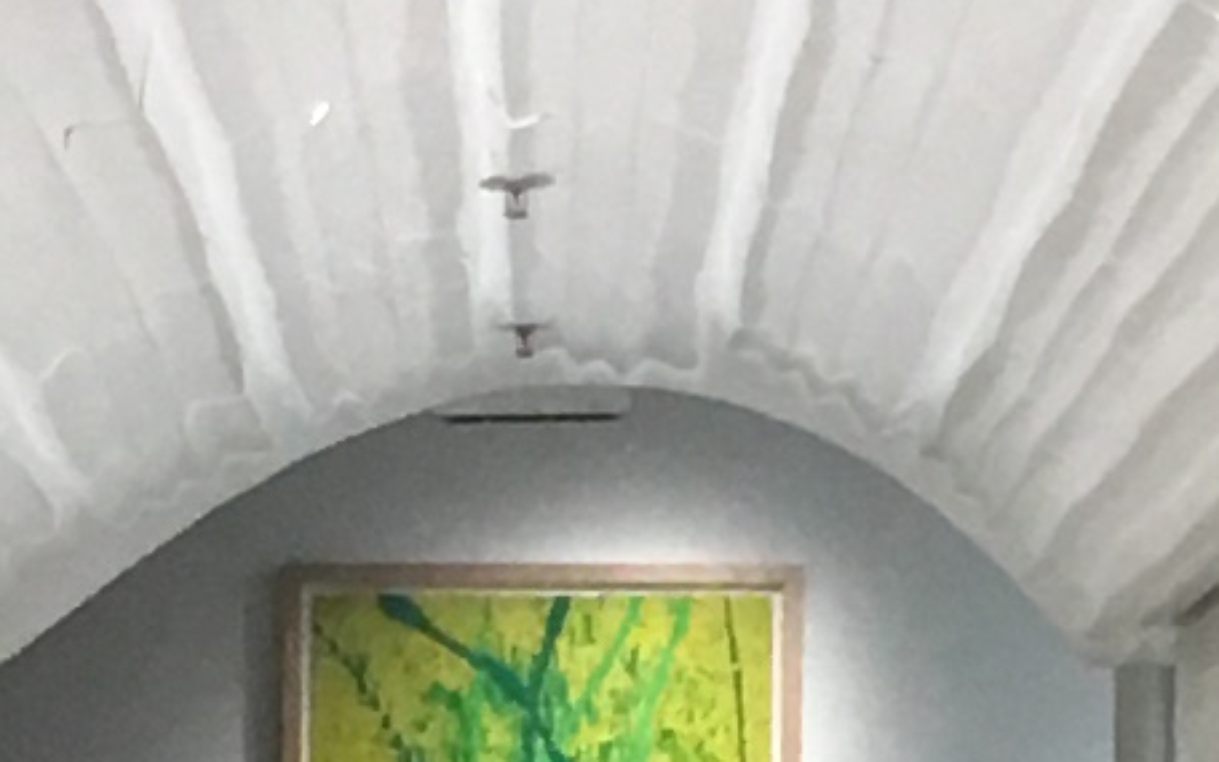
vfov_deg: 4.7
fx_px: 9036
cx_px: 289
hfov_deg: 7.7
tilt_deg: -5.7
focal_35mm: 272
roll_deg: -0.5
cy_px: 1802
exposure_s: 1/33
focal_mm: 4.15
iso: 50
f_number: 2.2
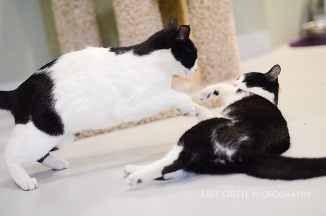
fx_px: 678
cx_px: 163
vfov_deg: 18.1
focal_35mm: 75
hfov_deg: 27.0
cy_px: 108
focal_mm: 50
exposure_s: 1/400
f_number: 1.8
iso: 2500
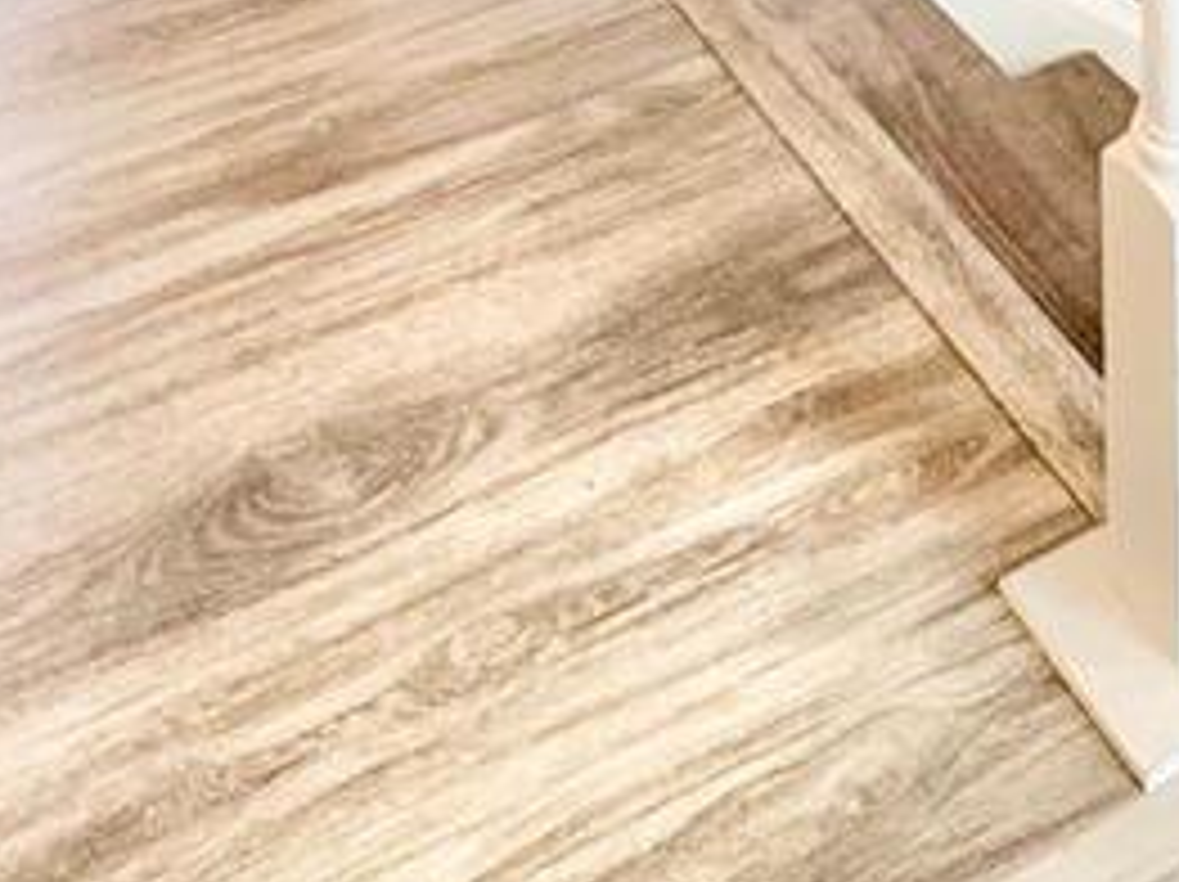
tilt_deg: -5.8
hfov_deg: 21.9
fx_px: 2620
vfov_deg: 13.9
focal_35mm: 77
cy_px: -1197
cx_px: 1674
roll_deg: -0.5
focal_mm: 2.22
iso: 200
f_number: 2.2
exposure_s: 1/120
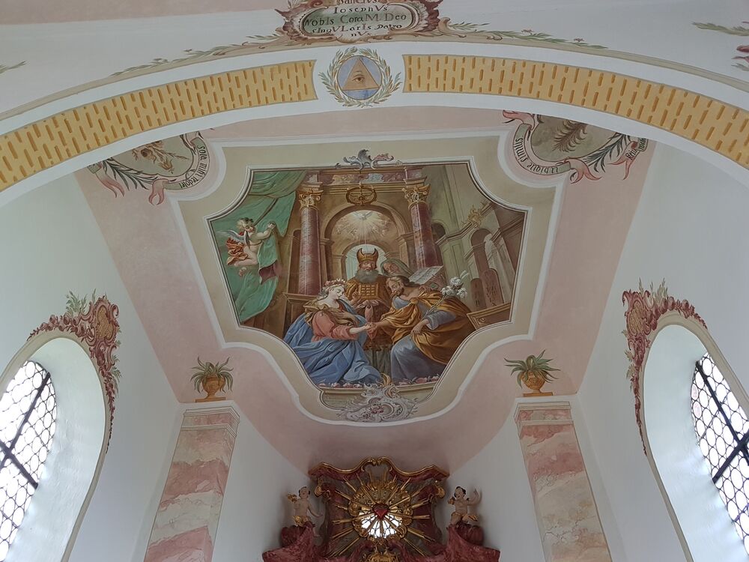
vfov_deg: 53.1
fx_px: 563
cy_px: 281
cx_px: 374
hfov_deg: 67.3
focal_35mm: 26
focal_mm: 4.2
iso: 80
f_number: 1.7
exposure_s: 1/50
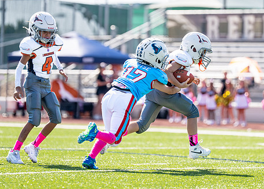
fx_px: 1695
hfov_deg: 8.9
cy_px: 81
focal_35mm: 226
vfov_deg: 6.4
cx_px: 157
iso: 100
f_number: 2.8
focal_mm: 151
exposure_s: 1/1250
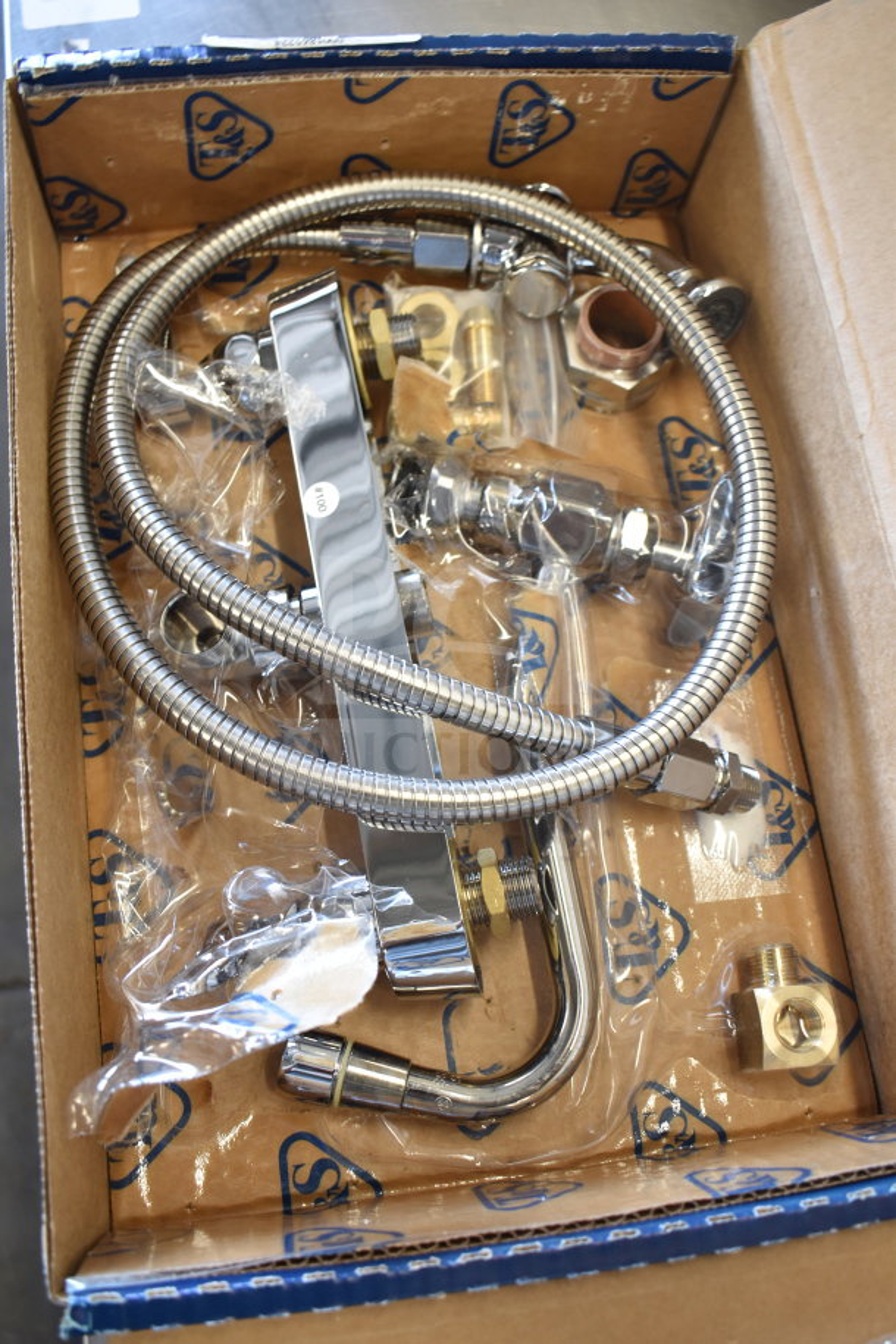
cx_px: 448
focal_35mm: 34
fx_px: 1288
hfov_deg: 38.4
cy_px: 672
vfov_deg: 55.1
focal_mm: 23
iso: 640
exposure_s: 1/40
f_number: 3.8
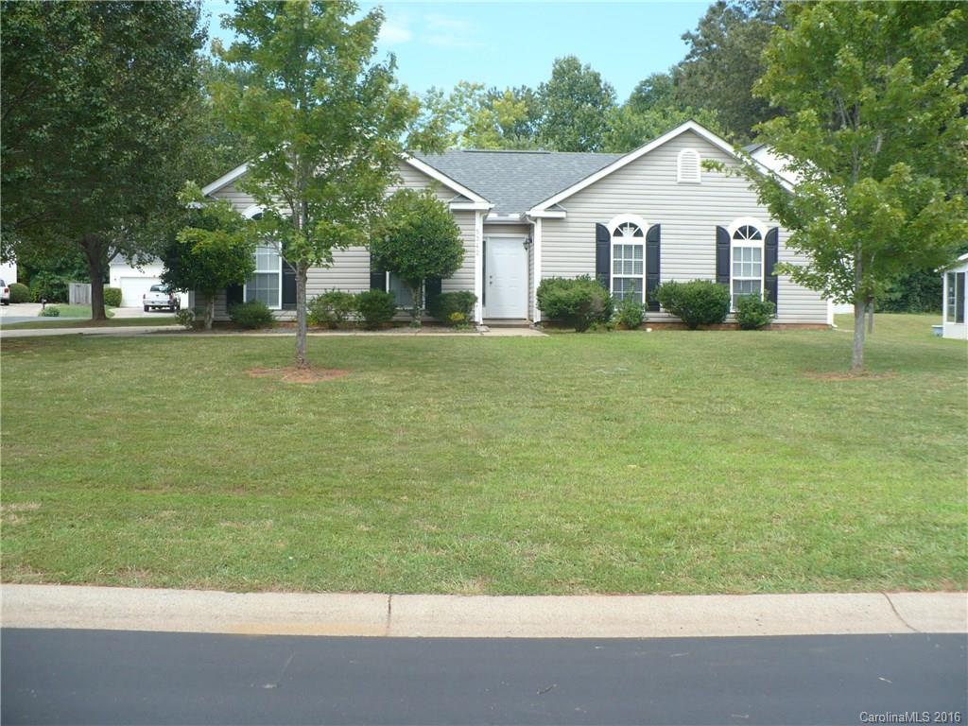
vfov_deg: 38.7
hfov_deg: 50.1
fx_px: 1035
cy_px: 363
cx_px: 484
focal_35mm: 37
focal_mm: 6.1
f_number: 2.8
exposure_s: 1/640
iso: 100
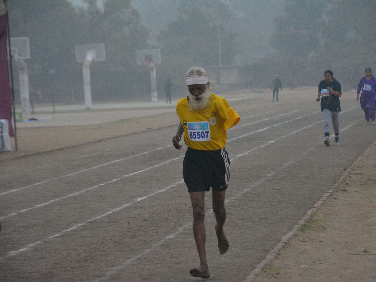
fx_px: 1852
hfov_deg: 11.6
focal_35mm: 171
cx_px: 207
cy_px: 141
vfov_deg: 8.7
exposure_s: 1/500
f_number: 5.6
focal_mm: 105
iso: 1600
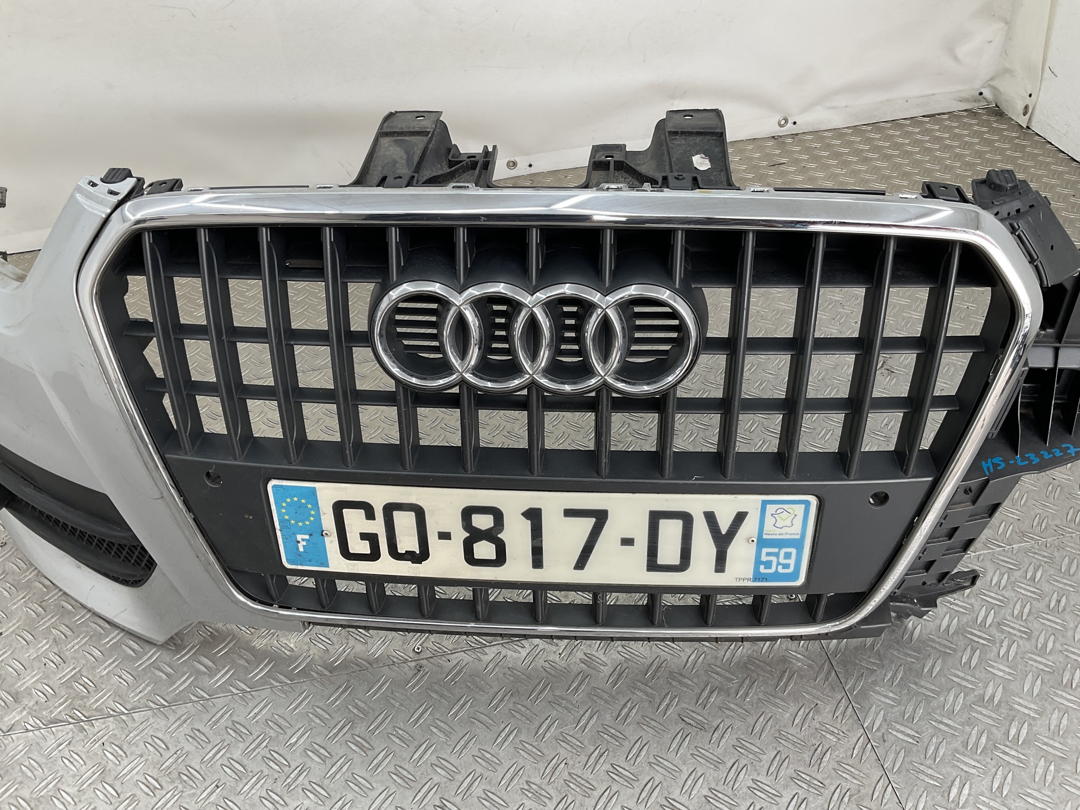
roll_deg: +4.0
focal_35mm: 29
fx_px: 905
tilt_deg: -40.0
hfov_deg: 61.7
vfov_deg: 48.2
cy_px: 405
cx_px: 540
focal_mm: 3
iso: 20
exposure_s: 1/100
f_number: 1.8
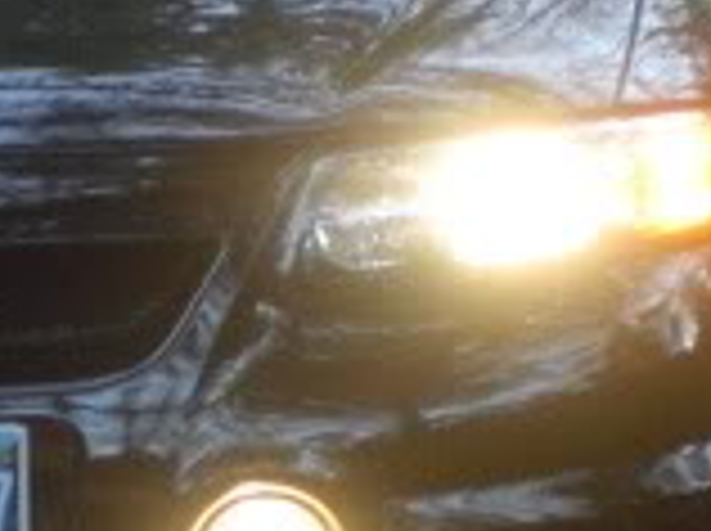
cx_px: -14
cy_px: 360
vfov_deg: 9.6
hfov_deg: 12.7
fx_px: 3158
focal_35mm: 154
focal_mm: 6.3
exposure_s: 1/100
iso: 400
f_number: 3.1
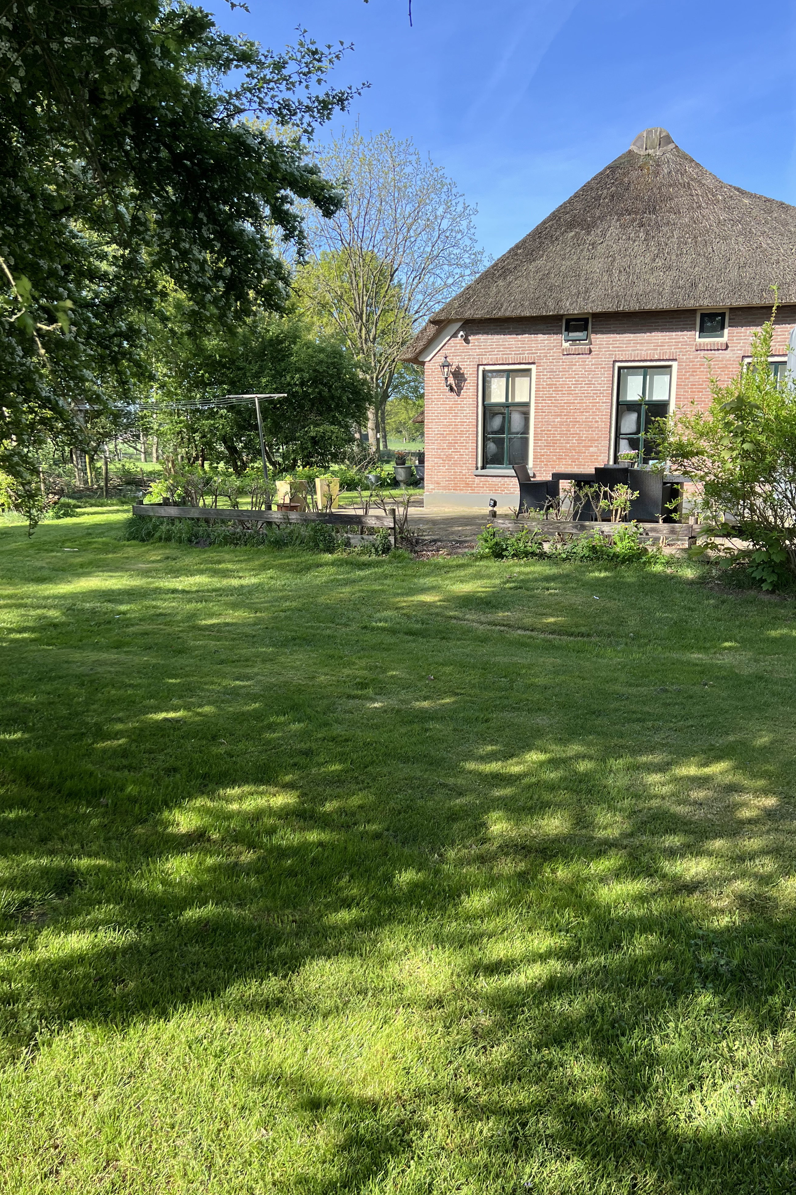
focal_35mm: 28
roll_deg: +1.2
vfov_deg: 65.5
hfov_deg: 46.3
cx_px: 438
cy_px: 604
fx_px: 929
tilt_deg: -8.2
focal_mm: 5.7
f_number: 1.5
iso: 50
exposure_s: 1/1089
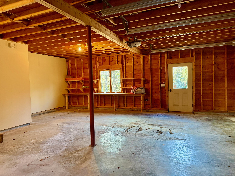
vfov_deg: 56.8
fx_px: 163
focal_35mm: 24
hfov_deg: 71.6
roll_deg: +1.8
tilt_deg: -1.5
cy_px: 88
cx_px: 118
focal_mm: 6.76
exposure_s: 1/60
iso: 400
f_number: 1.78
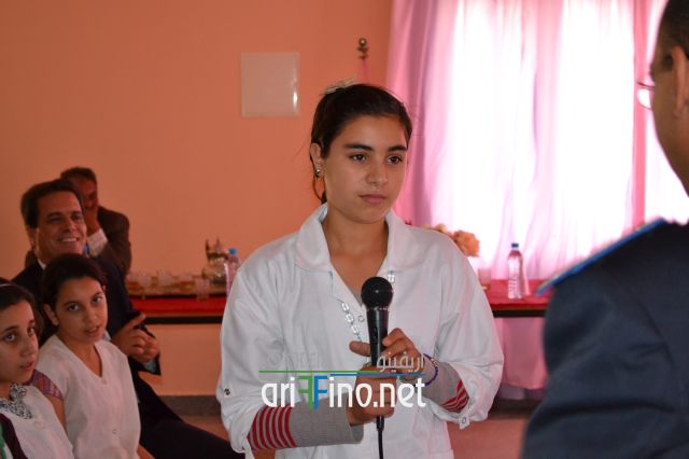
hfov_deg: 24.6
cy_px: 230
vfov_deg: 16.5
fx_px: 1578
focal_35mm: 82
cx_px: 344
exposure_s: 1/60
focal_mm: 55
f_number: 5.6
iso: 1800
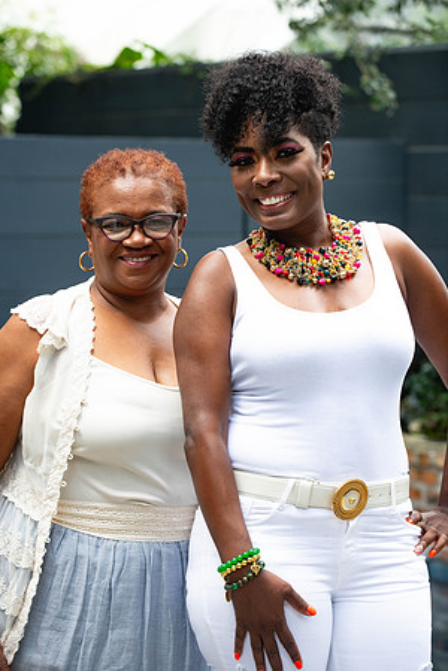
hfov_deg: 12.5
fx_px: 2053
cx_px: 224
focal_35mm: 110
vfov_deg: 18.6
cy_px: 336
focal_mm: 110
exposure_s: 1/640
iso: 1250
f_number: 5.6
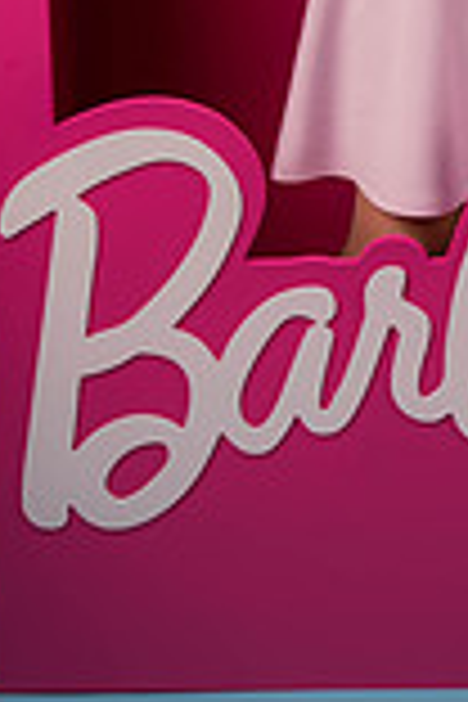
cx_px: 428
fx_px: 2086
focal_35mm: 107
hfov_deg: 12.7
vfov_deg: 18.1
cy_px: -158
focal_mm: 37
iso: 125
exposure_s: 1/80
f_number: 6.3
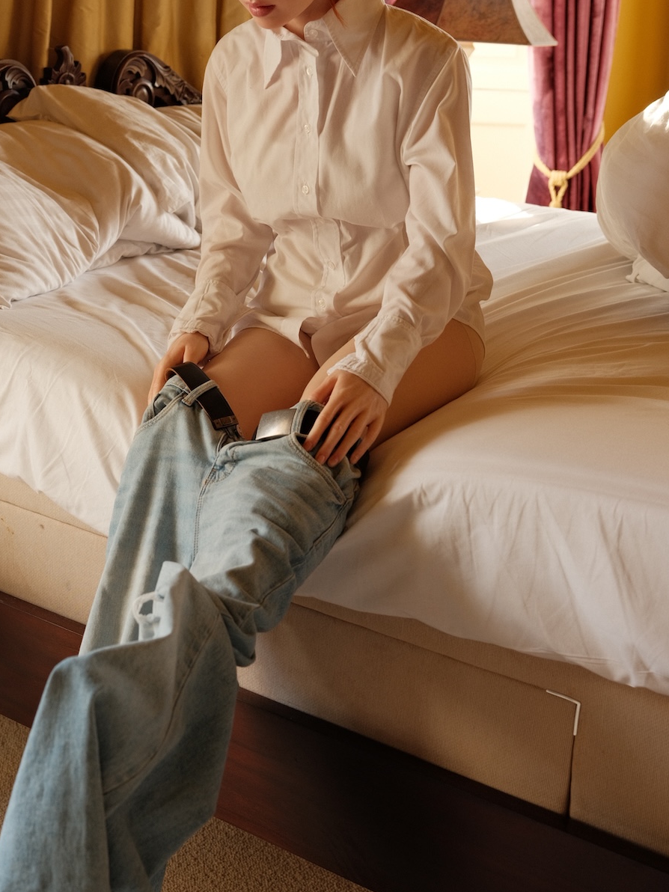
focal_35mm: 58
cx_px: 224
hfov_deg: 25.1
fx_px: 1495
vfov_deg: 33.2
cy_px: 436
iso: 500
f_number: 5.6
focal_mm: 45
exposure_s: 1/34
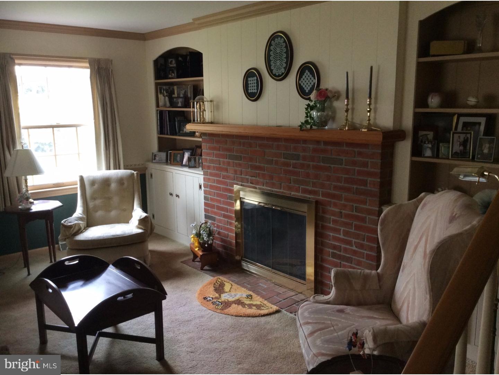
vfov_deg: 44.2
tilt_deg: -10.8
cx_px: 250
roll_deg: +0.6
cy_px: 188
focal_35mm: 32
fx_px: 461
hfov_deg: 56.8
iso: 80
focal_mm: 3.3
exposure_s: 1/24
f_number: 2.4
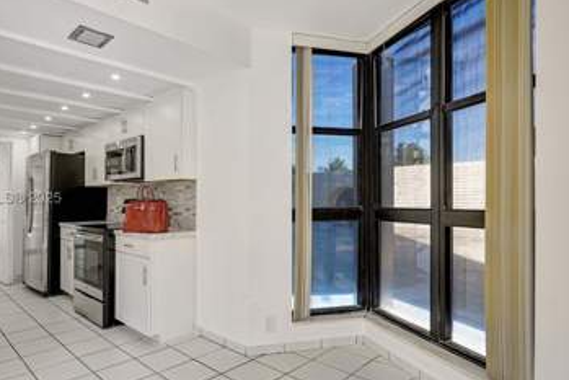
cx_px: 232
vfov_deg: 57.2
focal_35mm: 22
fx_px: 348
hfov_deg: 77.8
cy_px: 201
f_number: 14
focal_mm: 16
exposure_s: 1/15
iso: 640
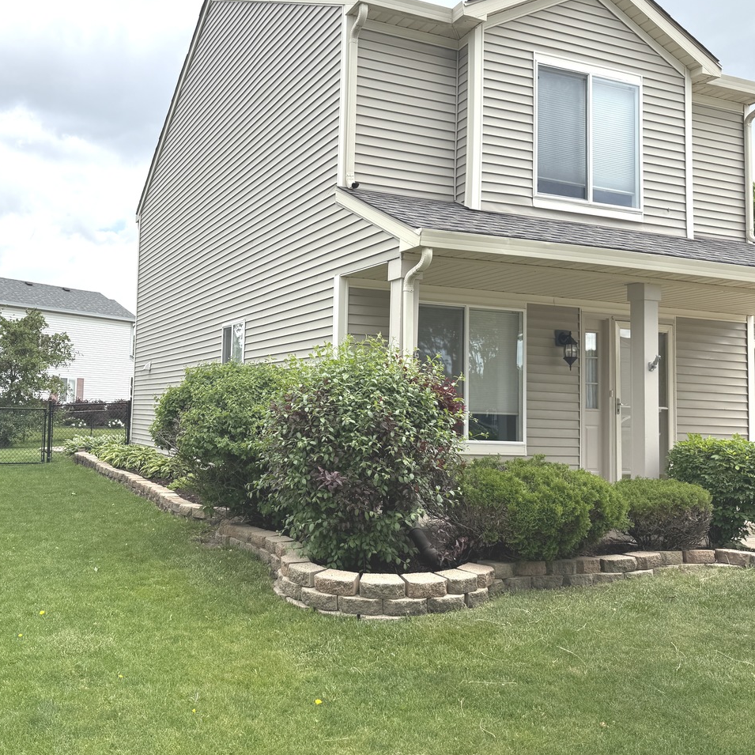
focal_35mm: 32
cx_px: 243
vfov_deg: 51.1
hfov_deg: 50.1
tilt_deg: +4.2
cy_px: 352
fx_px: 790
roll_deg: -1.9
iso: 80
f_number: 1.78
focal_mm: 6.76
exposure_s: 1/3759
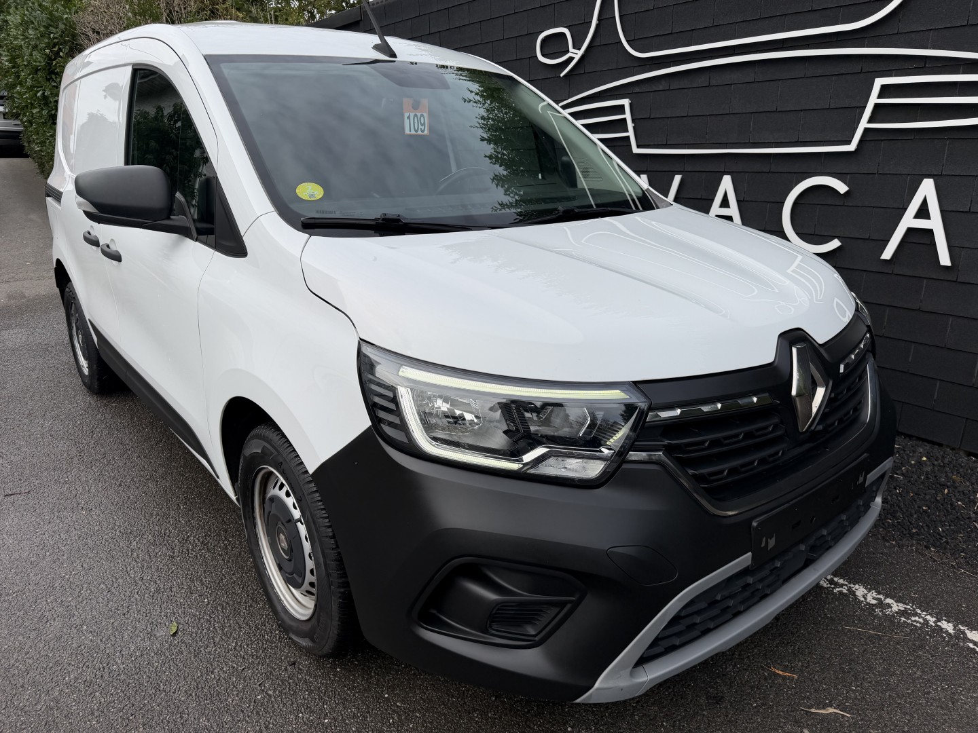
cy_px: 366
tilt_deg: -17.4
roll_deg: +1.1
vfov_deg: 56.8
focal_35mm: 24
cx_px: 489
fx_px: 678
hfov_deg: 71.6
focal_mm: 6.76
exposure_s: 1/3145
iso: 80
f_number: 1.78
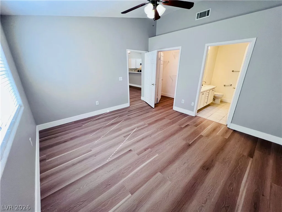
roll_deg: -0.3
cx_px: 141
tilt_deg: -19.1
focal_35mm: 13
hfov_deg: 106.2
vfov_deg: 89.9
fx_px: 106
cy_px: 106
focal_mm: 1.57
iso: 250
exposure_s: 1/120
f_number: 1.8
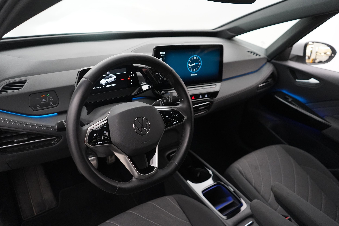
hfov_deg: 65.5
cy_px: 113
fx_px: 264
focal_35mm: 28
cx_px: 170
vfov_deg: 46.4
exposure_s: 1/160
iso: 8000
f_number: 3.5
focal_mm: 28
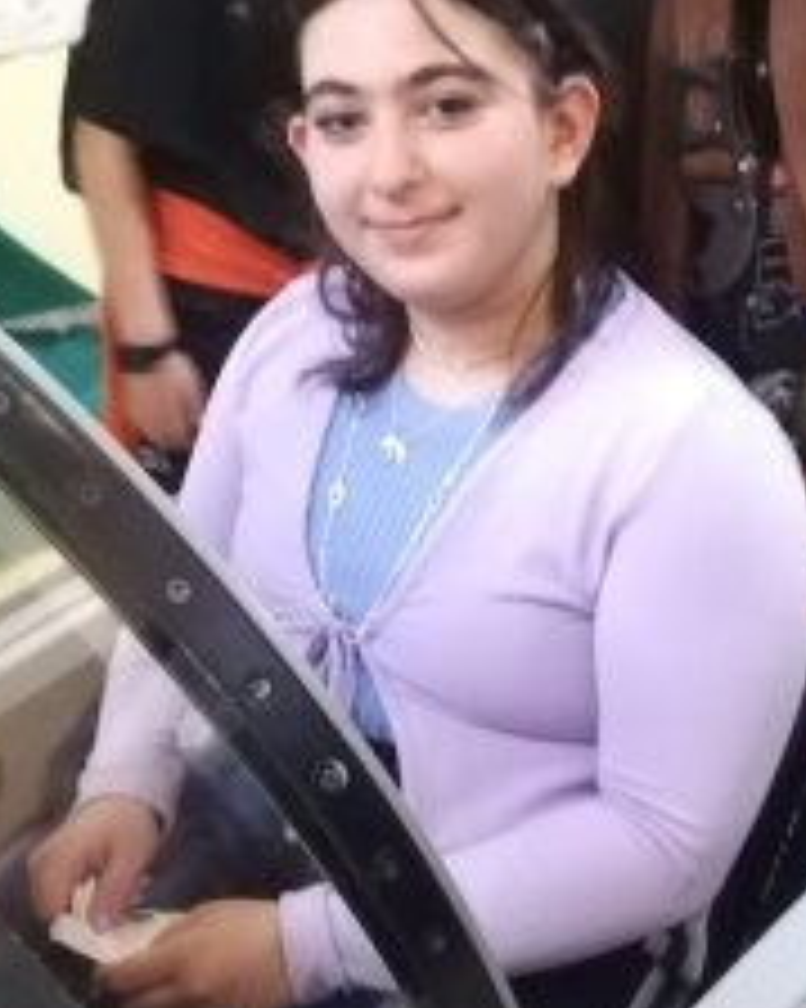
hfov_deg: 22.3
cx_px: 590
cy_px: 698
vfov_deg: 27.7
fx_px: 2029
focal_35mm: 68
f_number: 2.2
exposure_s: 1/14.3
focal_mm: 3.83
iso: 1000
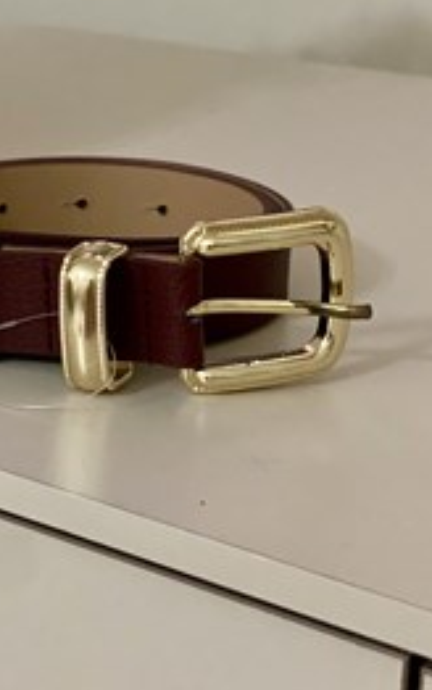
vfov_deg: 23.6
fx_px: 1637
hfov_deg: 14.9
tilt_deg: -13.7
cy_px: 201
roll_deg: -2.2
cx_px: 68
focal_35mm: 87
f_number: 2
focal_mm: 6
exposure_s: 1/20
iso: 400
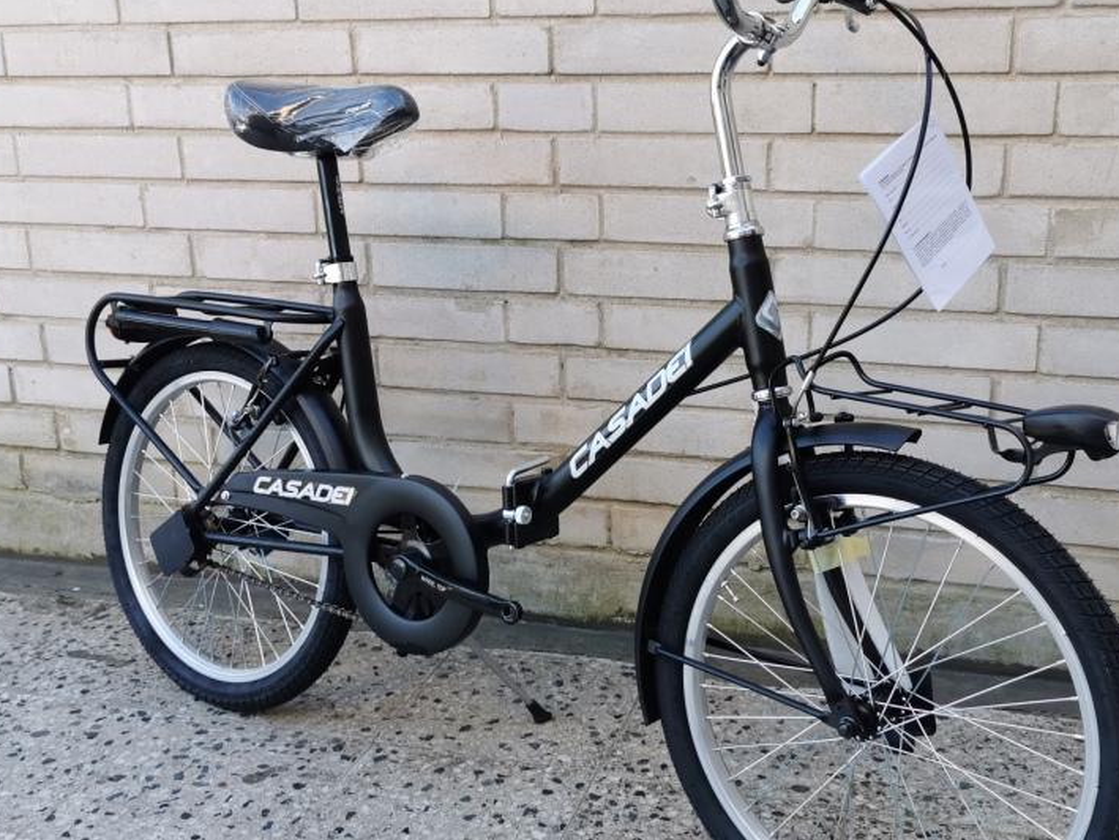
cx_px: 611
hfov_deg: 47.8
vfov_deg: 36.8
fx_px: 1261
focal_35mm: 39
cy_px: 385
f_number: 1.6
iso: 50
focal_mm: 5.56
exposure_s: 1/314
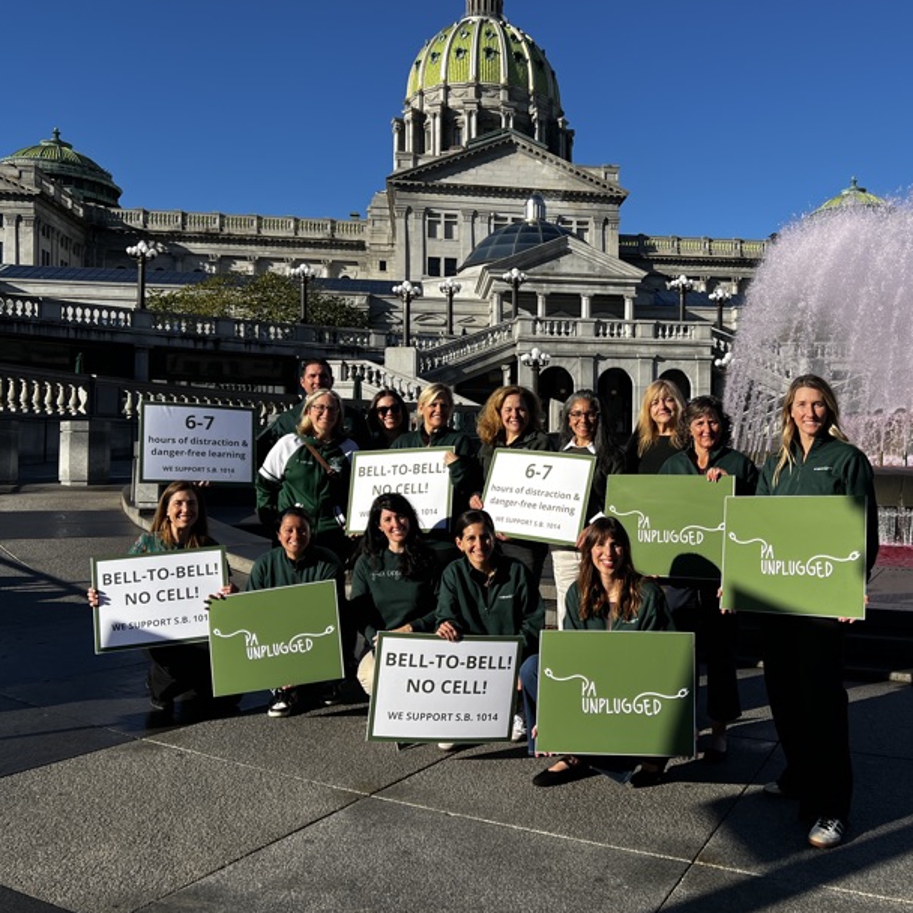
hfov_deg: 47.8
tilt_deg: +0.5
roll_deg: -0.5
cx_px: 593
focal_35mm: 34
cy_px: 424
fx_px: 1015
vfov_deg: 48.4
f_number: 1.5
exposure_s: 1/4444
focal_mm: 5.7
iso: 50
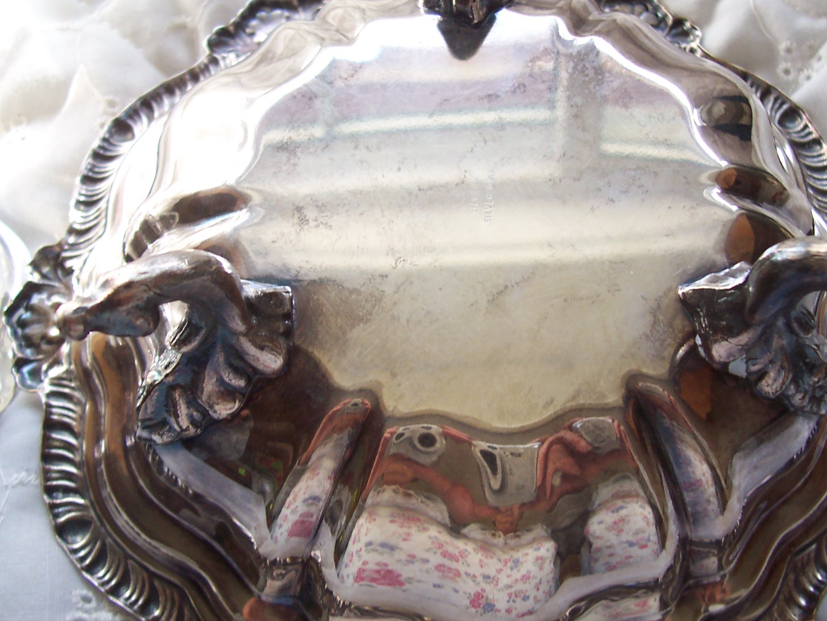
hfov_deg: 43.8
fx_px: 1027
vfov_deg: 33.6
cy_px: 300
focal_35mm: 43
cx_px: 441
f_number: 2.8
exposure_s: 1/45
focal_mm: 5.6
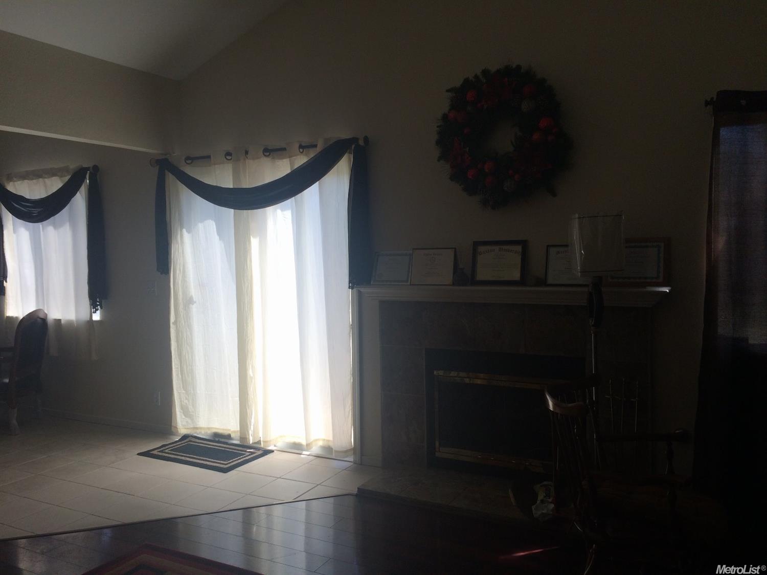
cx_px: 384
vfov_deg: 48.2
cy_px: 288
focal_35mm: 29
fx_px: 642
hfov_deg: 61.7
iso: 32
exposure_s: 1/287
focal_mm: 4.15
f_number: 2.2
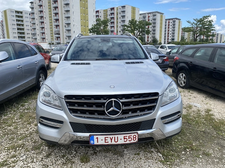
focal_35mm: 26
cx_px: 112
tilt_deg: -11.5
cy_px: 84
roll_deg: -0.2
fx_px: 169
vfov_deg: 53.1
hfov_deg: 67.3
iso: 32
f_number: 1.8
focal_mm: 4.25
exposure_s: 1/2625
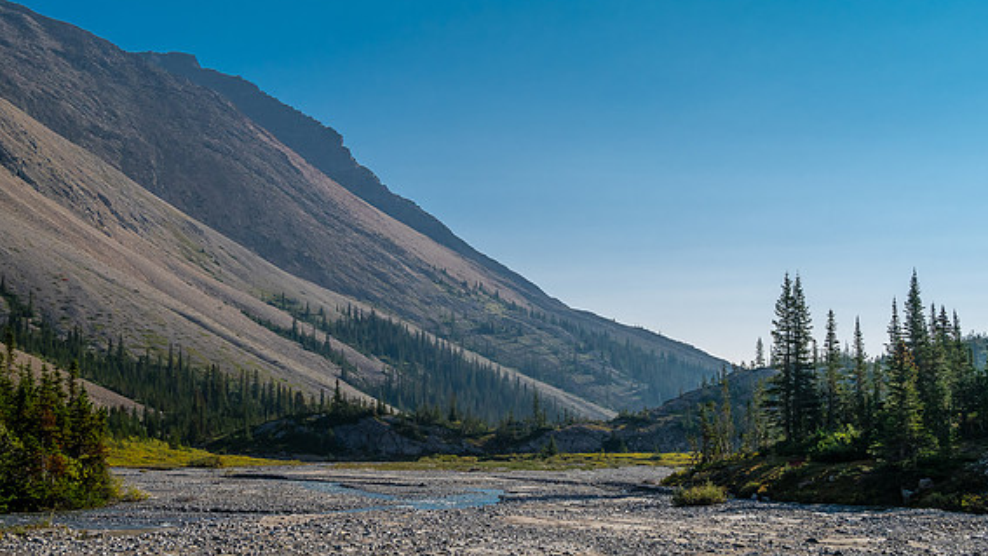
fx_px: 1284
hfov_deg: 42.1
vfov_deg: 24.3
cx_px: 491
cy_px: 367
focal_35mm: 49
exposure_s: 1/640
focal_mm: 22
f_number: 8
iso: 200
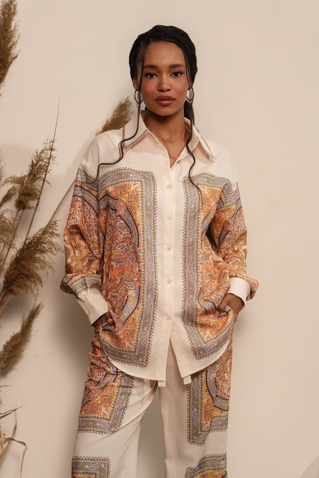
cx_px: 160
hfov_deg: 16.5
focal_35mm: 83
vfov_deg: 24.5
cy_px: 239
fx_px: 1103
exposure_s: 1/160
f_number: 2.8
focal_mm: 83
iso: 320
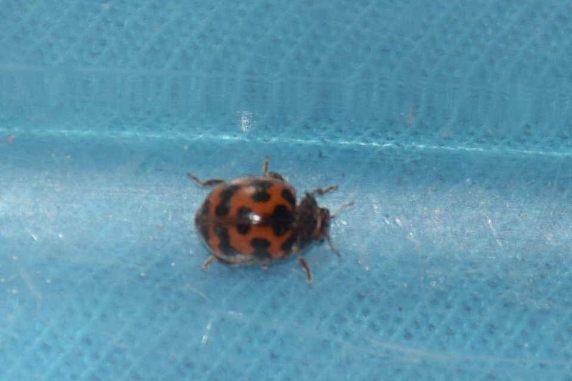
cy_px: 190
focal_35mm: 210
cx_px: 286
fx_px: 3336
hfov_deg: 9.8
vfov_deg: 6.5
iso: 100
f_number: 9
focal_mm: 140
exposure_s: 1/160
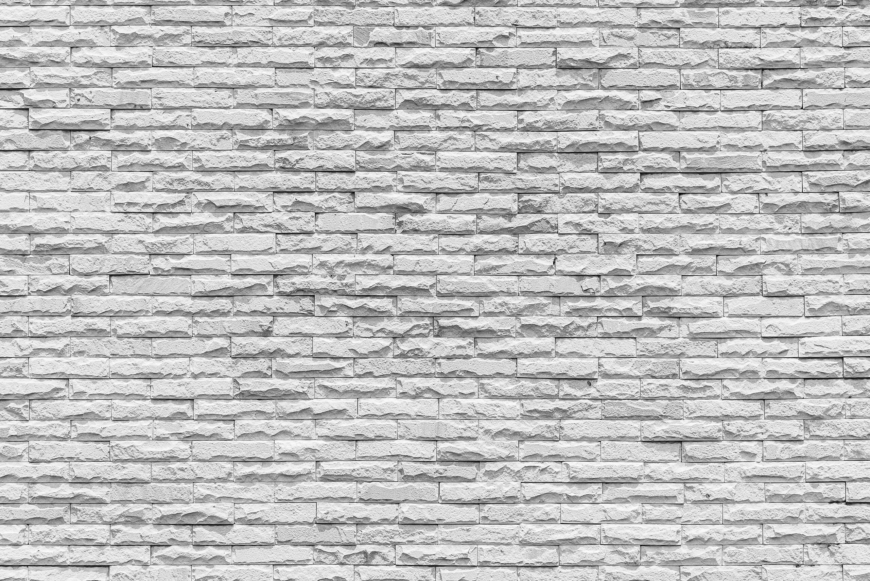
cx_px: 435
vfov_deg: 11.4
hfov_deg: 17.1
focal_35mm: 120
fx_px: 2901
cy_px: 290
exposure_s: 1/320
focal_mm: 120
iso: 100
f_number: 11
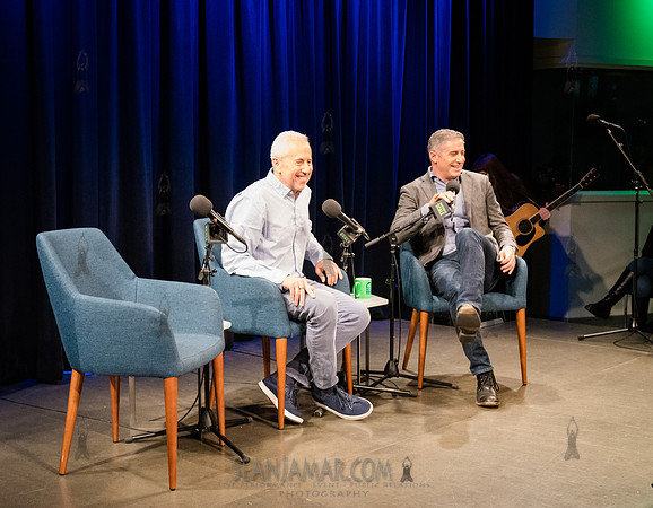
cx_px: 283
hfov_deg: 37.3
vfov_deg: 29.5
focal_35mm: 50
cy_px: 245
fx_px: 966
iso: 6400
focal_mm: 44
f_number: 4
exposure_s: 1/250
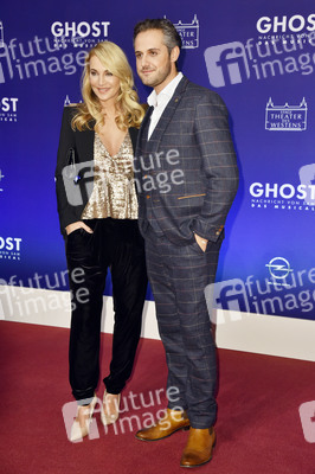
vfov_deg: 36.3
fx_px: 723
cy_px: 237
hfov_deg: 24.6
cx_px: 158
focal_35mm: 55
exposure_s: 1/200
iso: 800
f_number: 6.3
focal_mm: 55
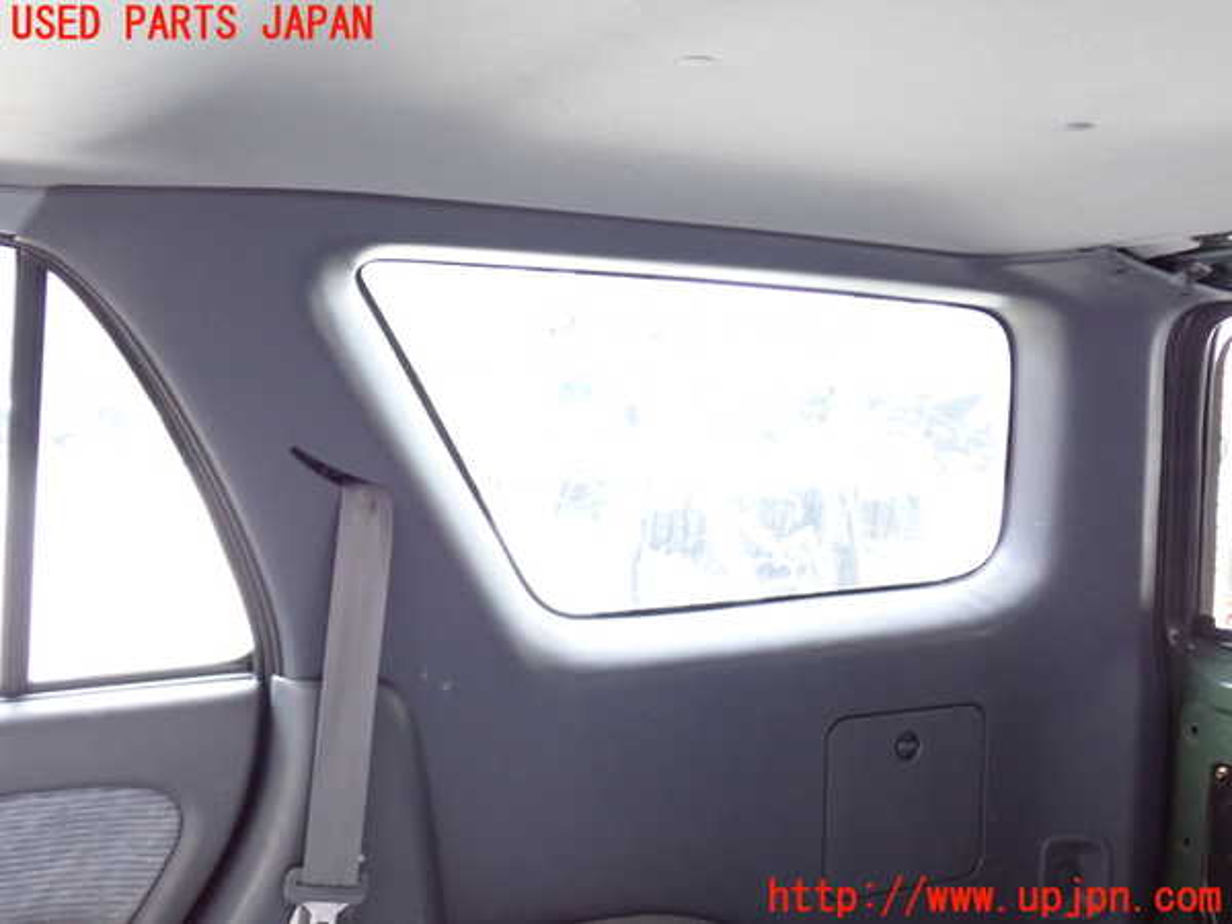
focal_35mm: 36
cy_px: 462
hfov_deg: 51.4
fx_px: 1281
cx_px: 616
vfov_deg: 39.7
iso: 800
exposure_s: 1/25
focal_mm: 6.37
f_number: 2.5
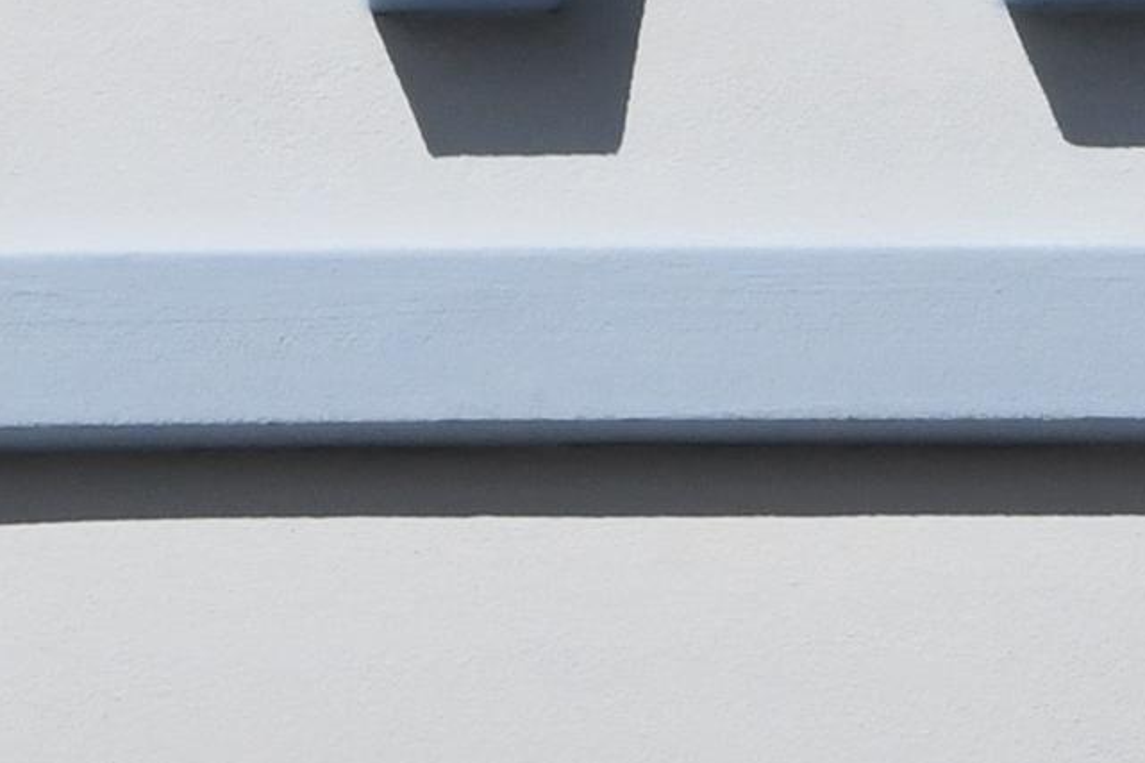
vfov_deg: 2.4
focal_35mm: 556
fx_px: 17678
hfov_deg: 3.7
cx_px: -557
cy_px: -1573
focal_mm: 58
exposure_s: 1/1250
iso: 800
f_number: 18
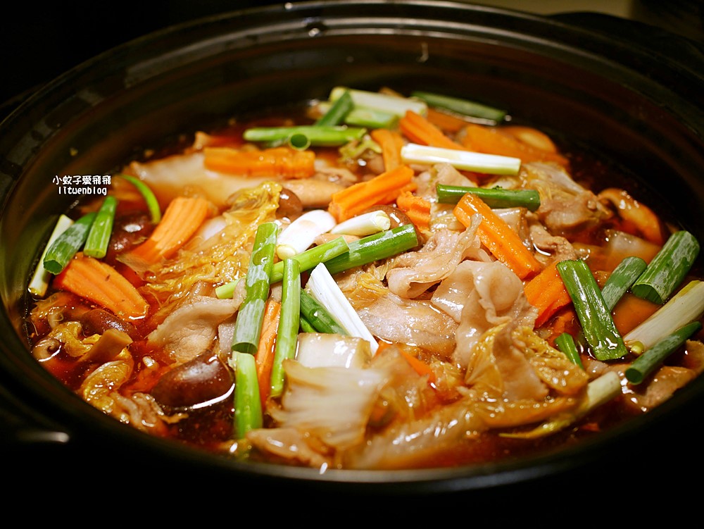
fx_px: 1017
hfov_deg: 38.2
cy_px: 264
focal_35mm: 50
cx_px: 352
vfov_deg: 29.1
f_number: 2.5
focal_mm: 25
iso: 200
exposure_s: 1/640
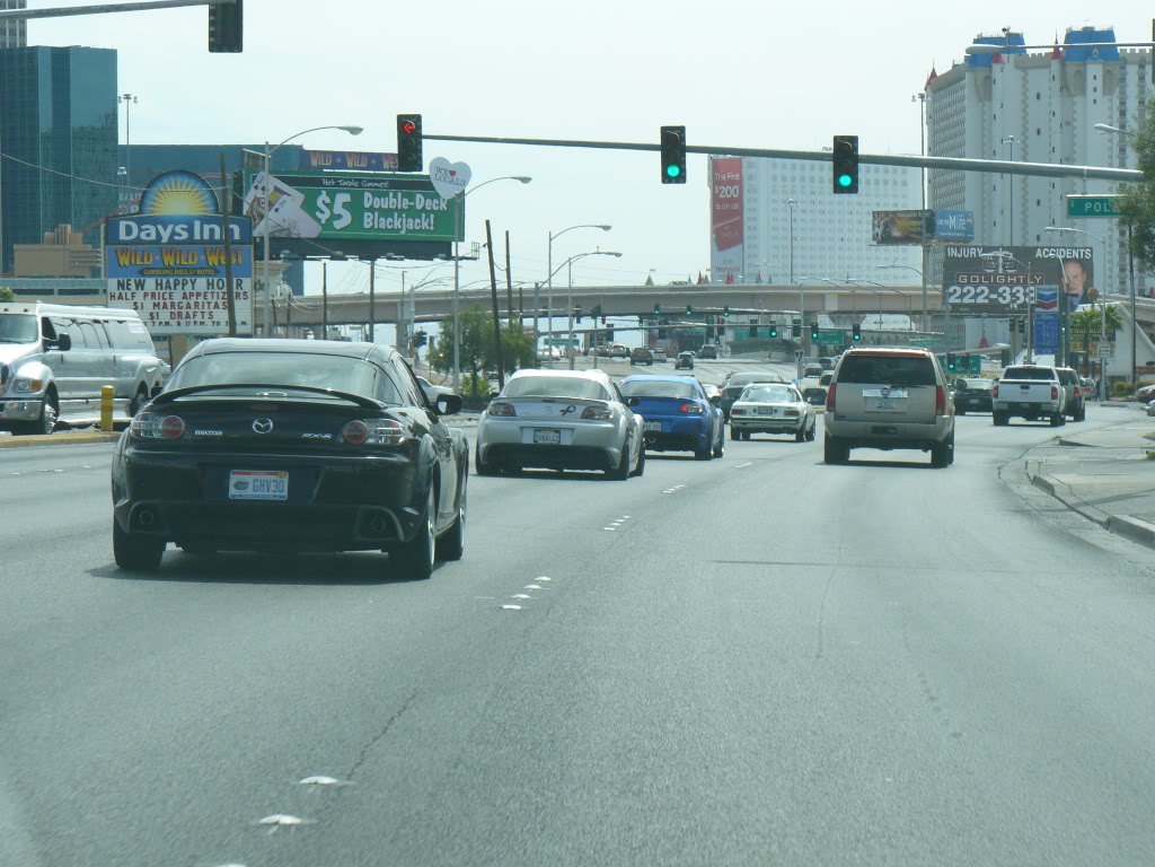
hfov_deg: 15.9
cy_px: 434
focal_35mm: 124
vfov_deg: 12.0
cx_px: 578
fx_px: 4137
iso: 100
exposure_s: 1/320
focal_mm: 20.7
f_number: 5.6
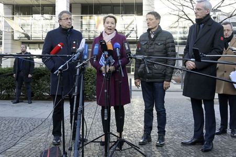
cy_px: 78
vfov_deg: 41.1
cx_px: 118
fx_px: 210
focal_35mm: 32
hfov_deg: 58.8
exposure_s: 1/1000
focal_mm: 32
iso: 4000
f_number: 8
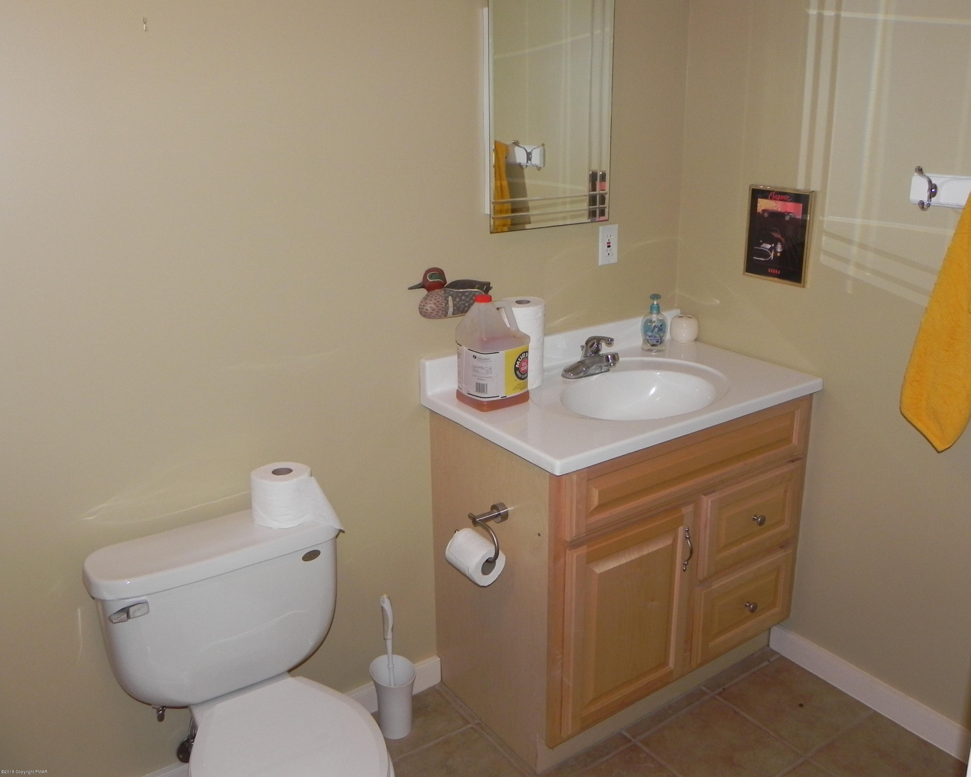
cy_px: 398
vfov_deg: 47.1
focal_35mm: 31
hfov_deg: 57.1
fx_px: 891
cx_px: 531
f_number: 2.8
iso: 200
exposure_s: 1/30
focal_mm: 5.2
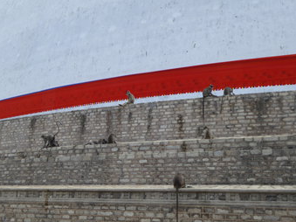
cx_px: 125
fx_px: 393
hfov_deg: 41.1
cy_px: 109
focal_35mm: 46
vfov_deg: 31.5
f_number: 3.7
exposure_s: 1/500
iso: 100
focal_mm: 6.7
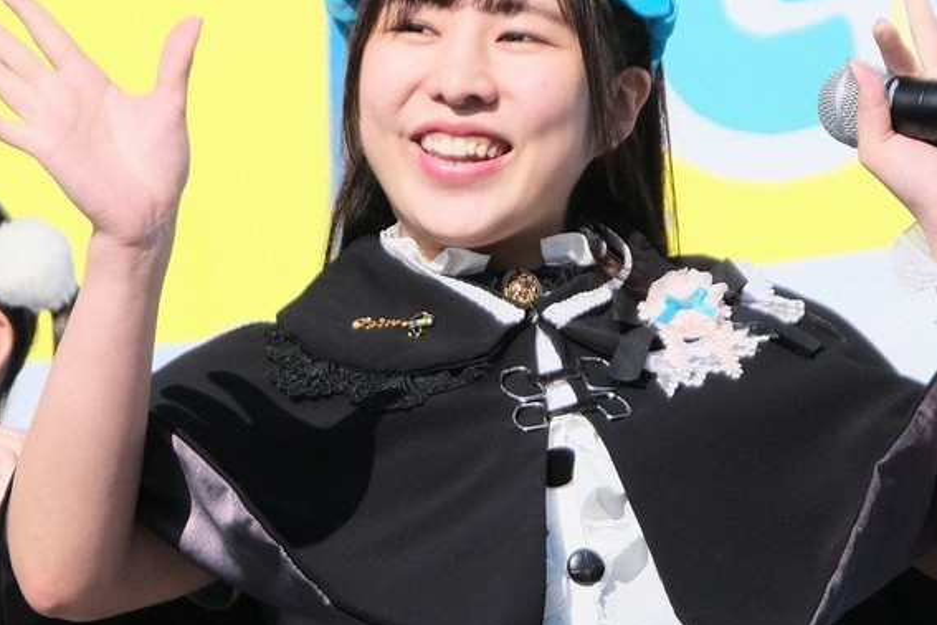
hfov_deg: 5.6
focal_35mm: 368
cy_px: 422
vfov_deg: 3.7
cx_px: 501
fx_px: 9577
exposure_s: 1/1600
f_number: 5.6
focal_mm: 116.1
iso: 640
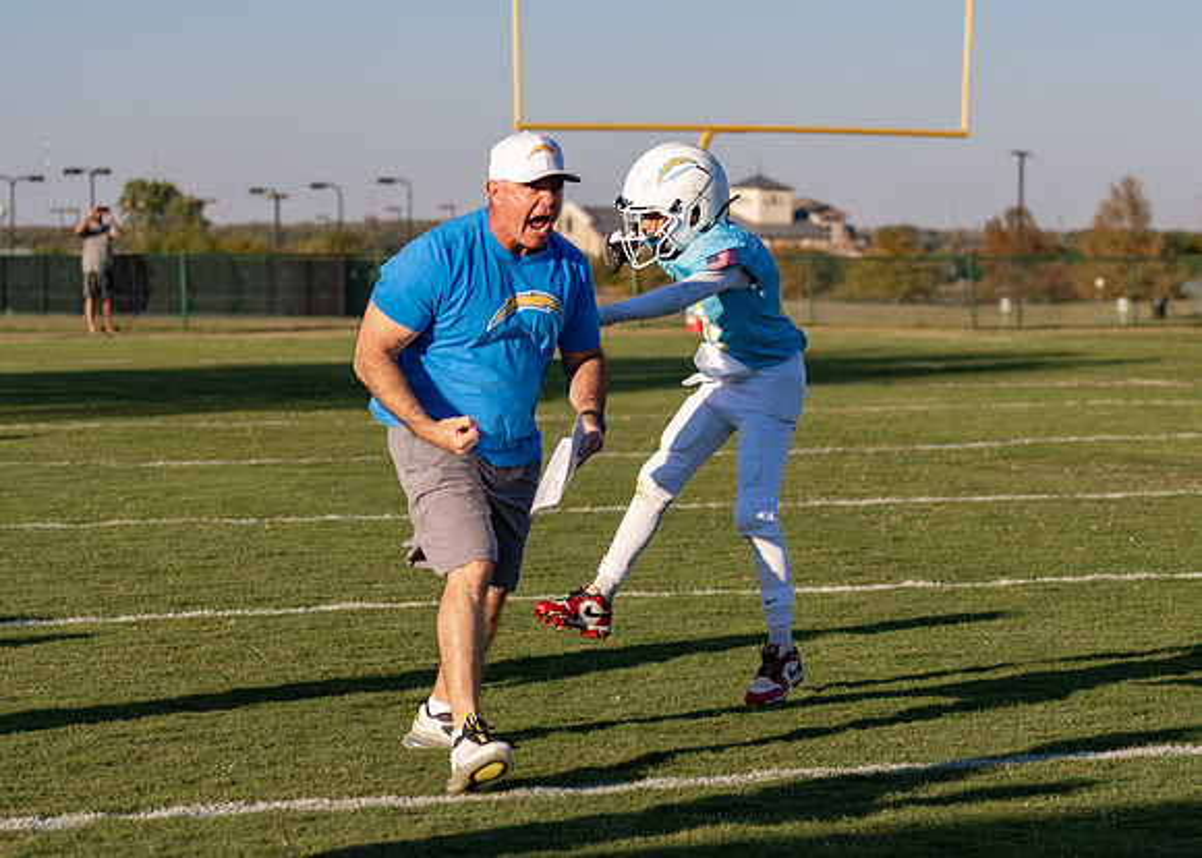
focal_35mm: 108
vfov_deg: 13.3
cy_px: 504
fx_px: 3685
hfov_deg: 18.5
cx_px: 714
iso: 100
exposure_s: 1/1600
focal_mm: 70
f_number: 2.8
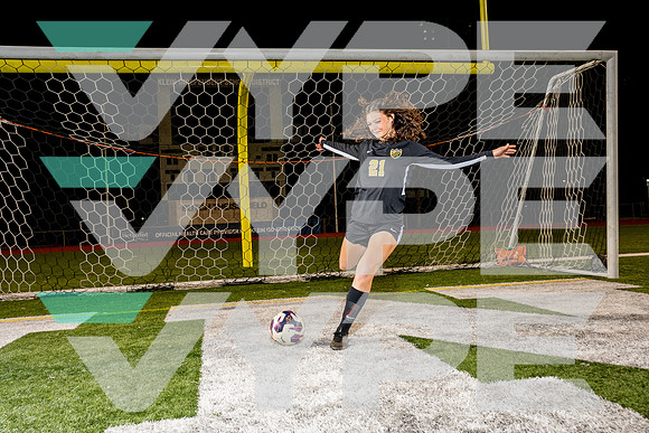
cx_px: 324
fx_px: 577
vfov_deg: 41.1
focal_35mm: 32
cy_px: 216
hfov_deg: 58.7
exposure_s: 1/250
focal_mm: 32
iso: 800
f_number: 5.6
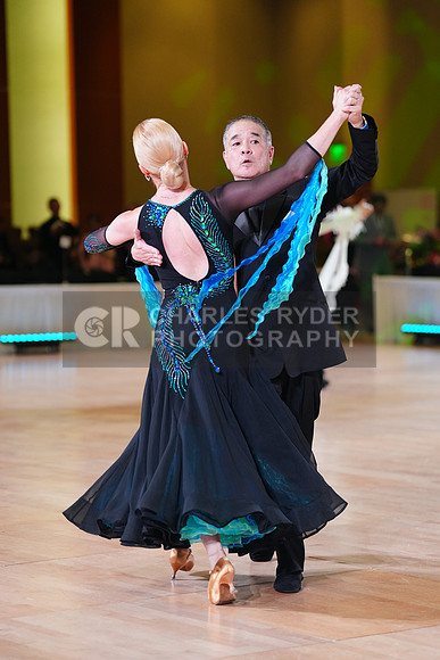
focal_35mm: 115
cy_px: 330
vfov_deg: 17.8
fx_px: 2107
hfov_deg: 11.9
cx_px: 220
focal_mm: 115
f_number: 2.8
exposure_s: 1/400
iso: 2000
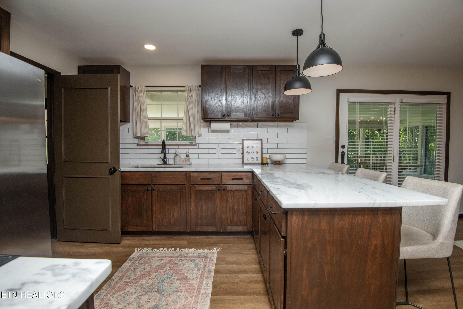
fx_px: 206
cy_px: 154
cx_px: 232
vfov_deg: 73.7
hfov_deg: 96.7
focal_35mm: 16
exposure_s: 1/125
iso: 500
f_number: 9
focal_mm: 16
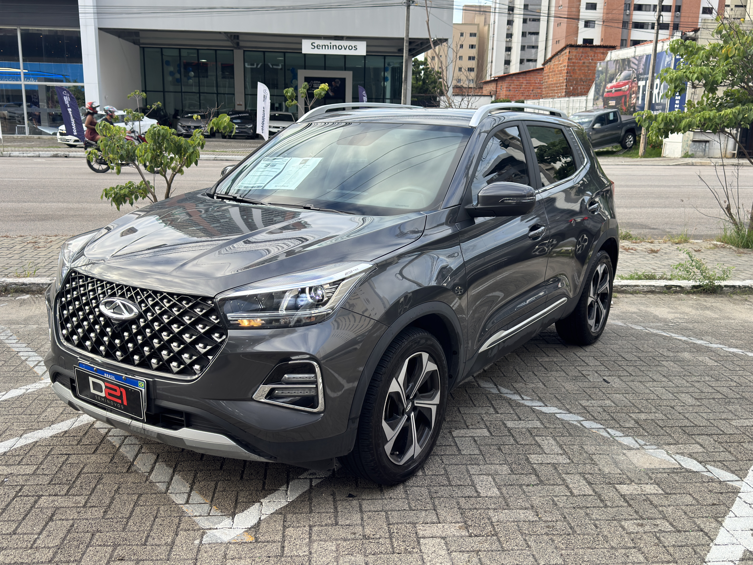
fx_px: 761
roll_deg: -0.7
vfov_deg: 40.7
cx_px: 376
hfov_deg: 52.6
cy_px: 282
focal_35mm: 35
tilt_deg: -12.4
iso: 100
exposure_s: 1/450
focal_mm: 6.76
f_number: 1.78
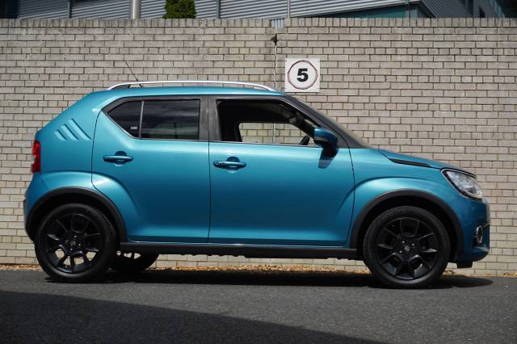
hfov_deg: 37.9
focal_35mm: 52
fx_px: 754
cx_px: 258
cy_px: 172
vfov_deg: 25.7
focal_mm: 35
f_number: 8
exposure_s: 1/320
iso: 100
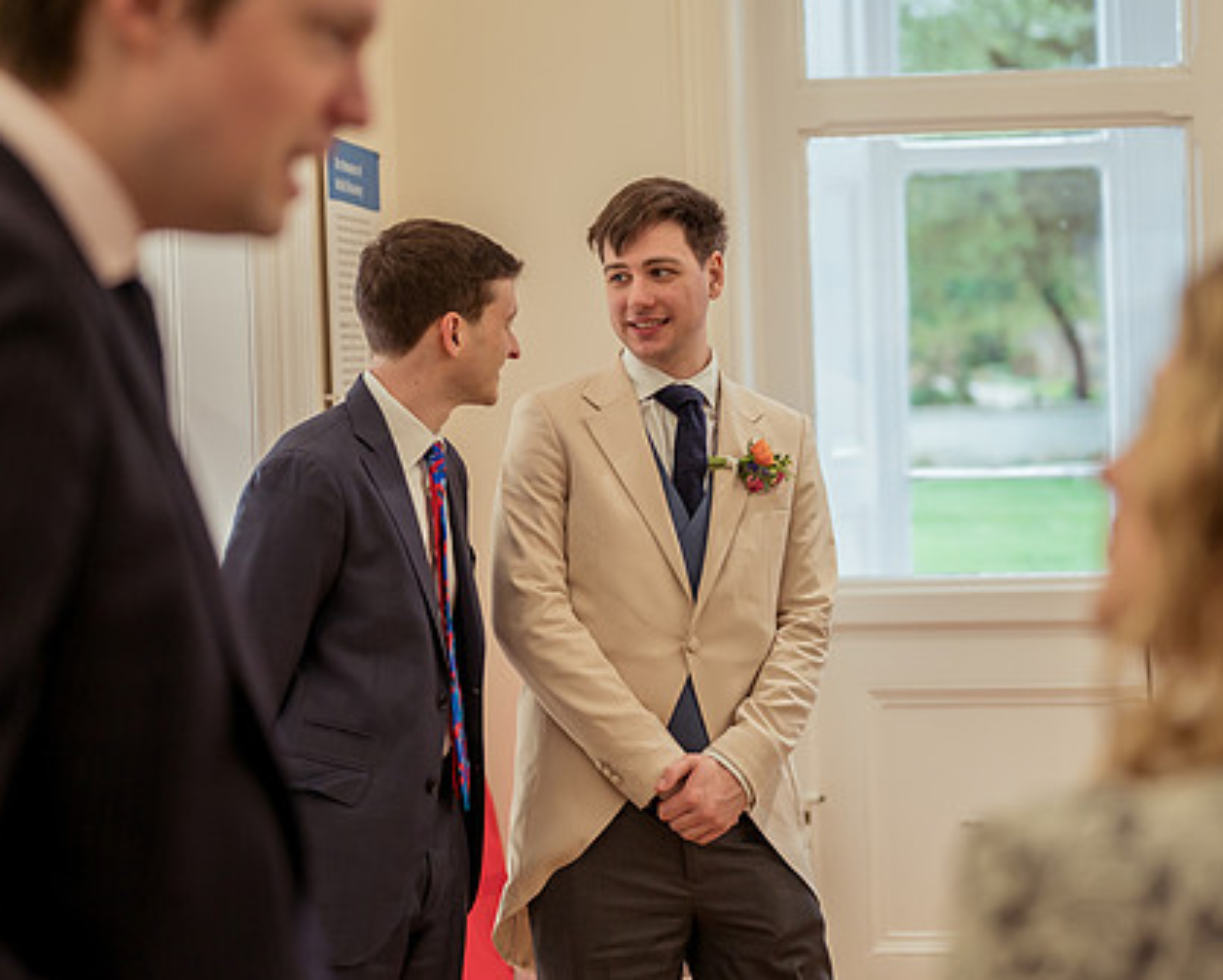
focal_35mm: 65
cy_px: 433
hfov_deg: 29.1
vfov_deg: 23.5
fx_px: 2355
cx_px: 686
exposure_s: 1/500
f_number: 2
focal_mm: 50
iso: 720
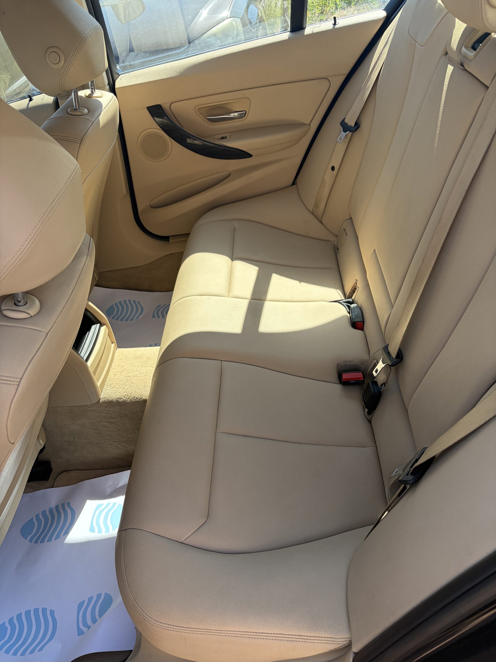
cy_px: 331
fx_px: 497
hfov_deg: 53.1
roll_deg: +13.8
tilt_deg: -39.0
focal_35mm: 26
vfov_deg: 67.3
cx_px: 248
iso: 64
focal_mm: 5.96
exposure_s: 1/756
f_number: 1.6
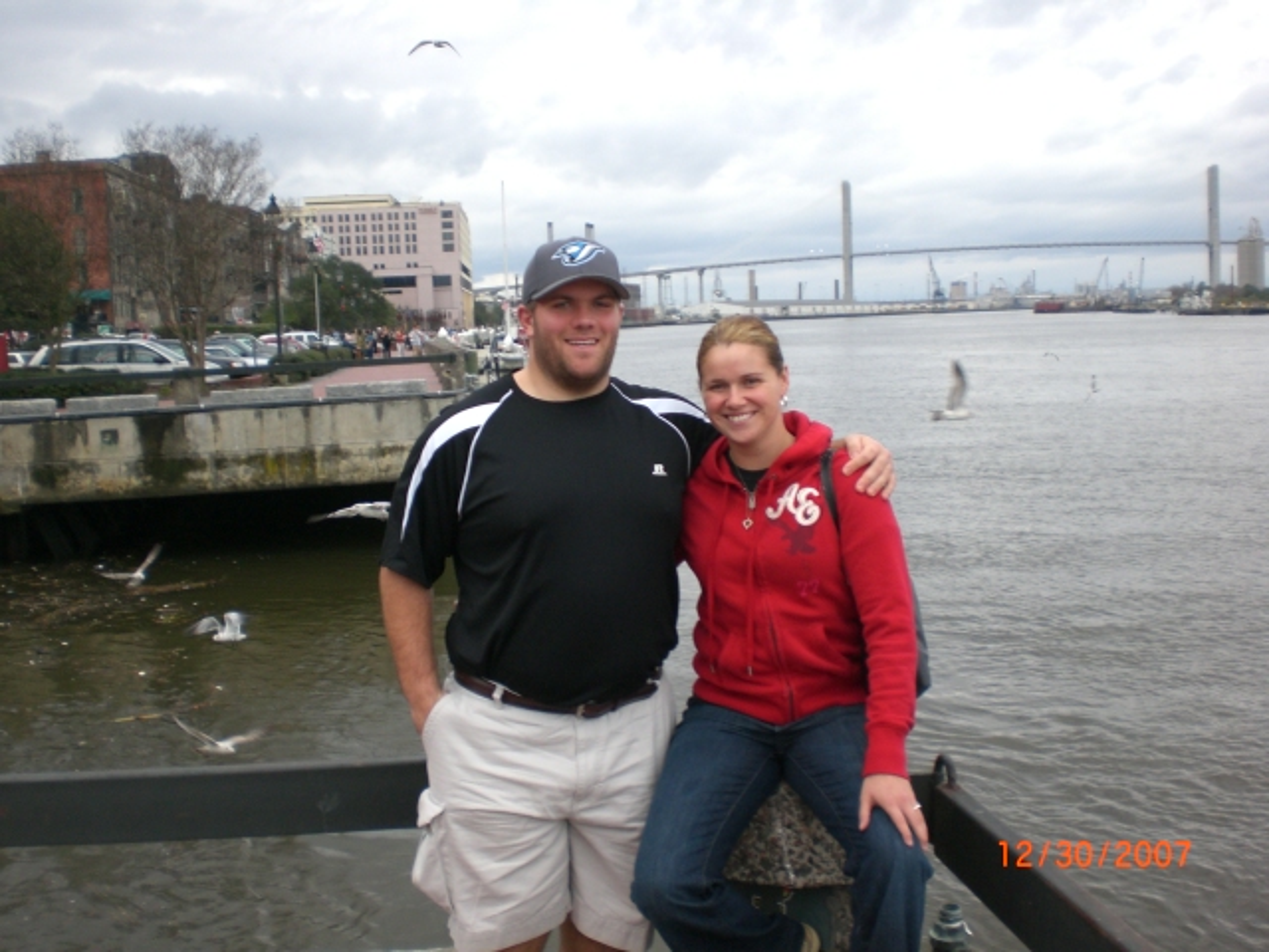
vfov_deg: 37.7
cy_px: 476
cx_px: 634
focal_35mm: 38
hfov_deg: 49.0
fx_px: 1393
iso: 100
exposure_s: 1/160
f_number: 3.1
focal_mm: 6.3
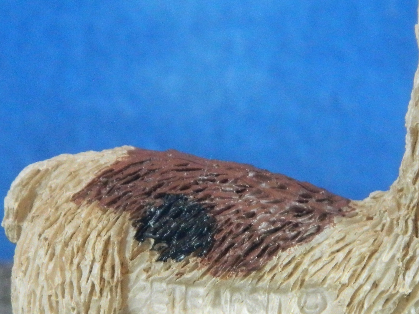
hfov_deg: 7.8
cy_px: 252
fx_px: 3074
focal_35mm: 254
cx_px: 240
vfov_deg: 5.8
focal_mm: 18.6
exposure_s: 1/20
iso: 400
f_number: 4.5
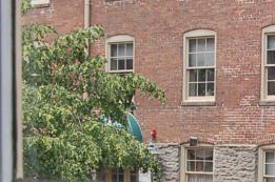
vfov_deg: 10.0
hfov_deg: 15.2
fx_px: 1014
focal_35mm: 133
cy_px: 249
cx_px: 263
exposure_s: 1/160
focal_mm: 20
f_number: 6.3
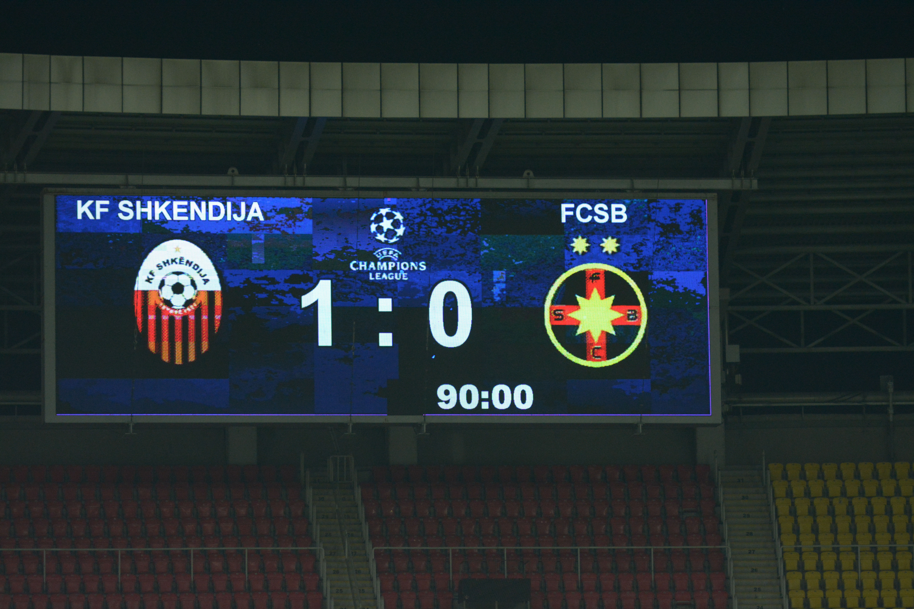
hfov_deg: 8.6
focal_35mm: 240
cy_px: 304
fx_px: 6093
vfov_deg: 5.7
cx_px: 457
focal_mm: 160
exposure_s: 1/1000
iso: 1600
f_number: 2.8
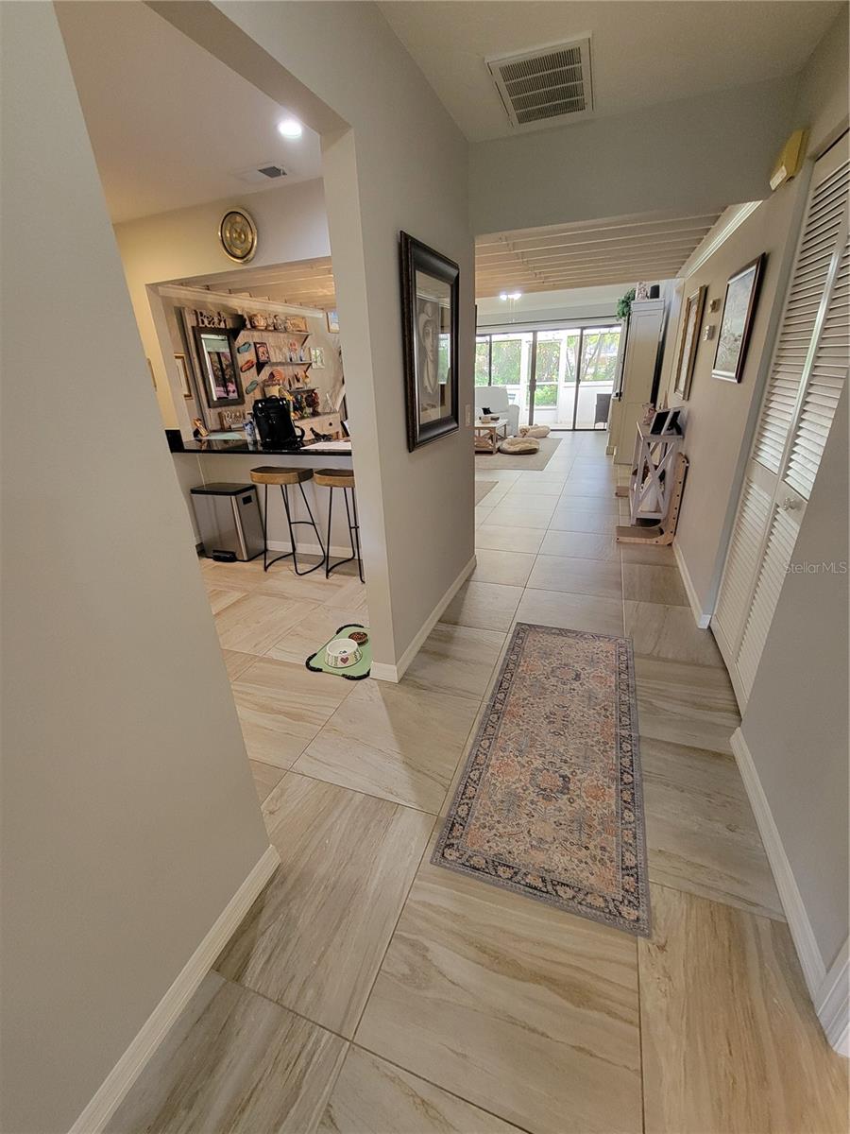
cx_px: 425
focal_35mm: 13
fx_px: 426
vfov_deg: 106.2
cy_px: 567
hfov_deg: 89.9
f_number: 2.2
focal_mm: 2.2
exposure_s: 1/60
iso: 400
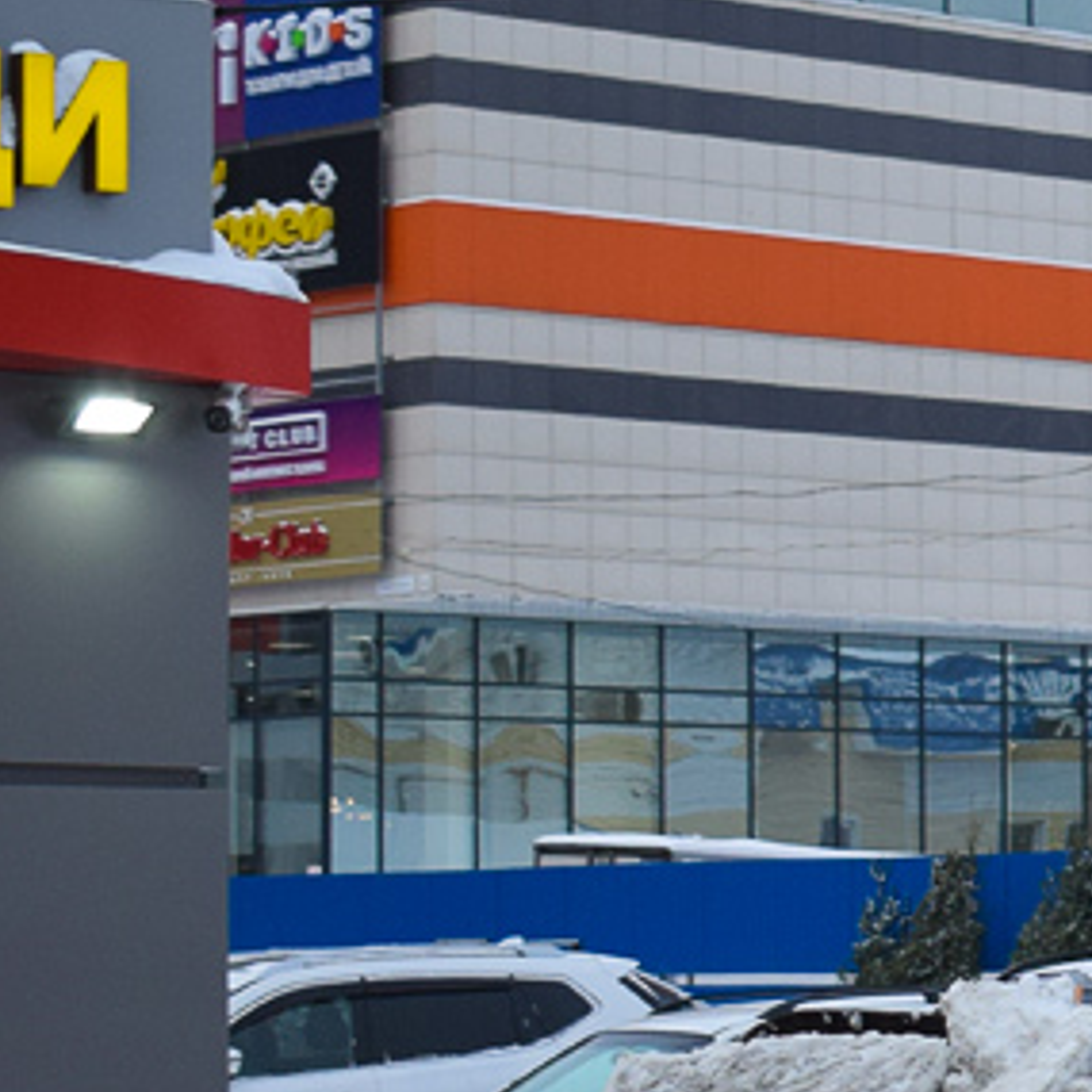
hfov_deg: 10.4
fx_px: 5560
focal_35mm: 156
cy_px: 671
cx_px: 2111
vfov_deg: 11.2
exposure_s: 1/800
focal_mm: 29
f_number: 6.3
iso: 400
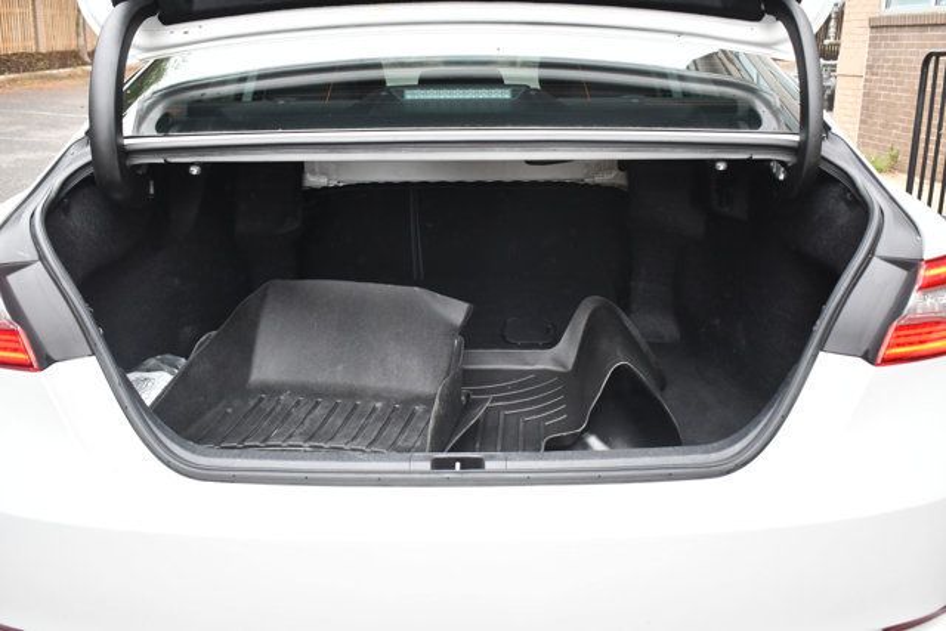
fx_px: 894
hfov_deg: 55.8
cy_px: 316
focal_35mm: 34
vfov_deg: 38.9
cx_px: 473
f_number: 3.8
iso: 800
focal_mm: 23
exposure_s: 1/160
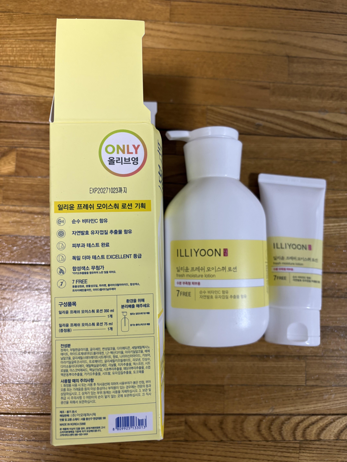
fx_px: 348
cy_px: 231
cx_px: 174
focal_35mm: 26
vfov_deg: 67.3
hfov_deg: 53.1
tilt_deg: -84.0
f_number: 1.6
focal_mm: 5.96
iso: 125
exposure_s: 1/60
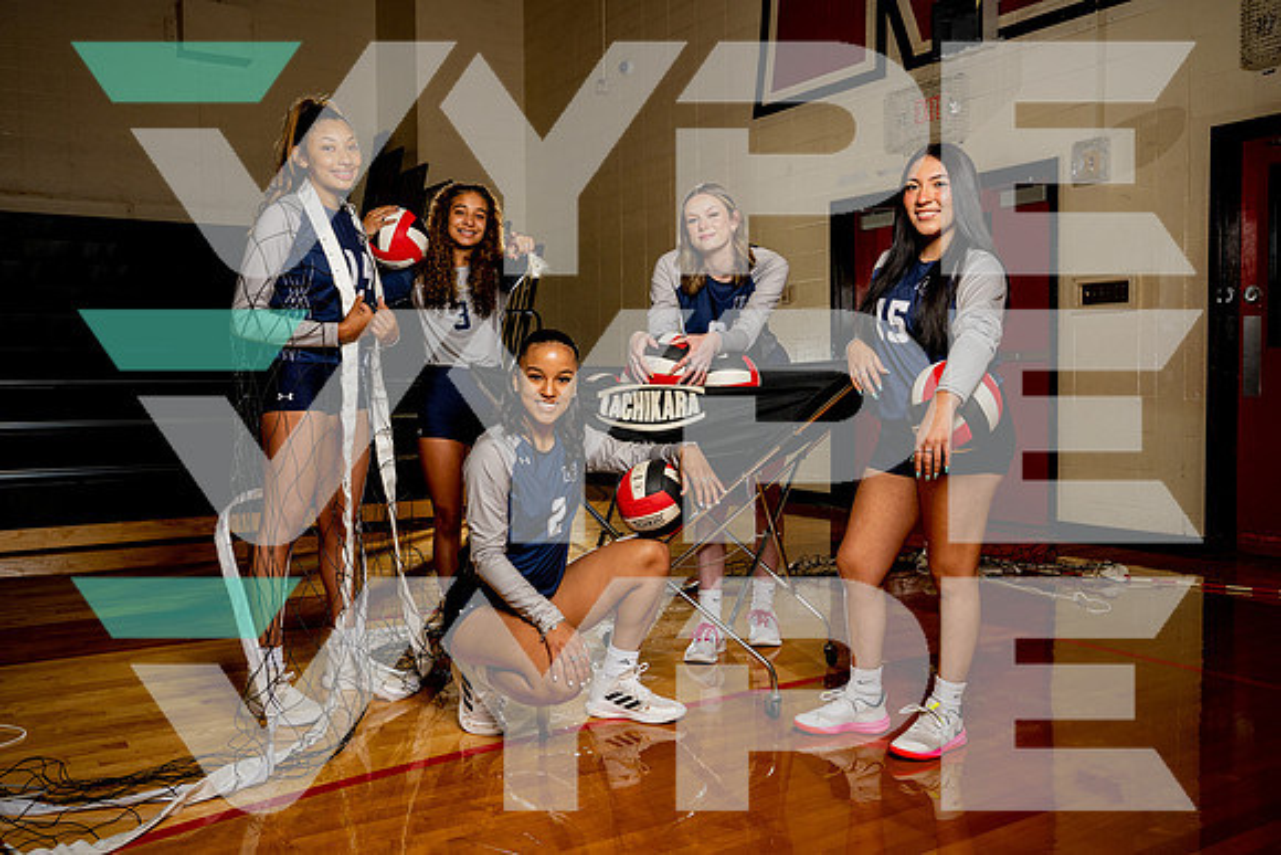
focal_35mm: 33
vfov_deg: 40.0
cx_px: 640
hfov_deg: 57.2
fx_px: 1174
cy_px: 428
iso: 400
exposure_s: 1/250
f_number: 7.1
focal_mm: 33
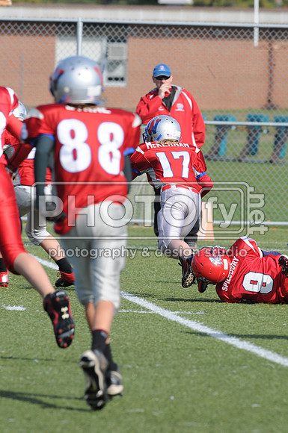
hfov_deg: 3.0
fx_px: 5416
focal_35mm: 450
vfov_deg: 4.6
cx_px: 144
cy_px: 216
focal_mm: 300
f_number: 7.1
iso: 200
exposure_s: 1/500
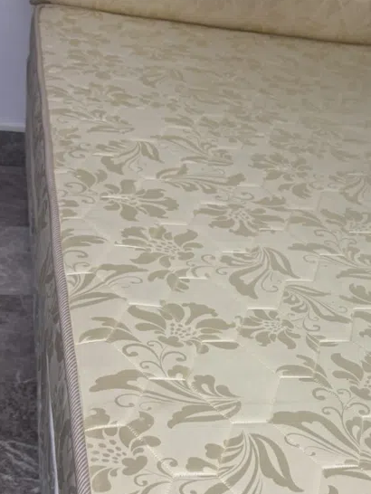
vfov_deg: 32.0
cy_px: 314
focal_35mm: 60
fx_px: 857
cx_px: 360
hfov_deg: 23.5
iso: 200
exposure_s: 1/50
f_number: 1.78
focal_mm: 6.76
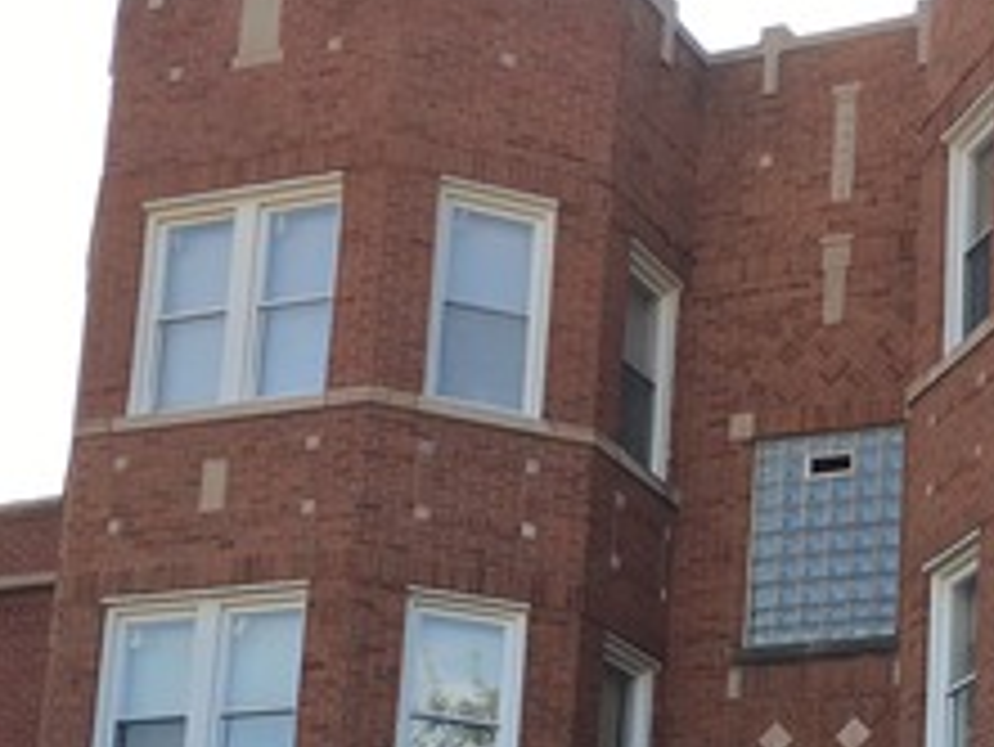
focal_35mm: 84
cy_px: 900
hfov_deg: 22.6
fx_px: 2413
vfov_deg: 16.8
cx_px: 927
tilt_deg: +11.7
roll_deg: -2.5
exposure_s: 1/296
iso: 25
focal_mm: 4.15
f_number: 2.2
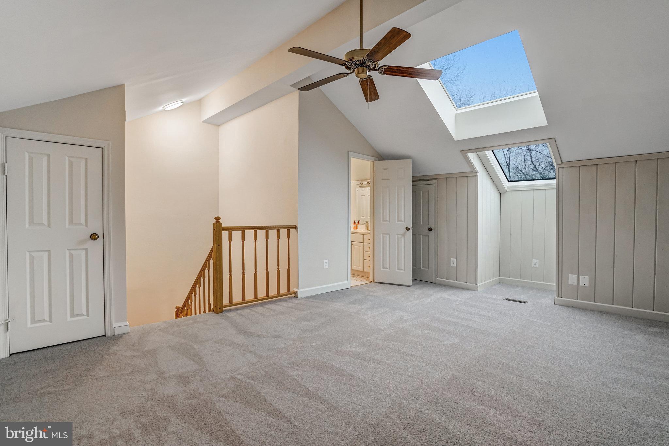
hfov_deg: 96.7
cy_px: 223
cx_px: 334
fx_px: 297
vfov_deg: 73.7
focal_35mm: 16
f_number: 8
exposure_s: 1/50
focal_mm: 16
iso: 1250
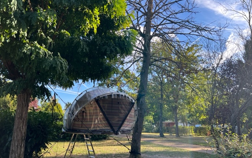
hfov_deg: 66.5
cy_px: 78
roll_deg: -0.1
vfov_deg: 44.6
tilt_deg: +14.5
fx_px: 192
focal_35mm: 28
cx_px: 124
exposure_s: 1/808
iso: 50
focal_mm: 5.7
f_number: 1.5
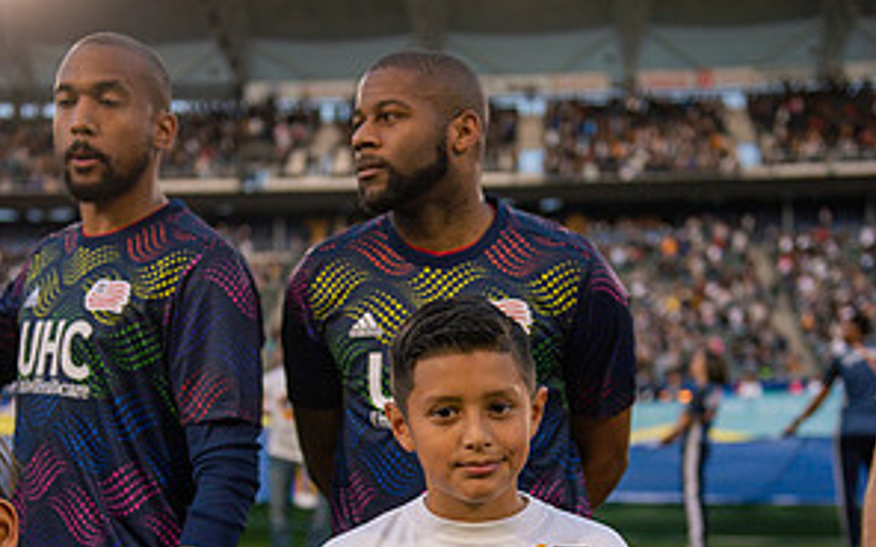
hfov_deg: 31.5
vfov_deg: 19.5
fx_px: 1552
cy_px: 529
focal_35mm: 65
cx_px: 435
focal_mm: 42
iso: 200
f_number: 2.8
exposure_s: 1/1600
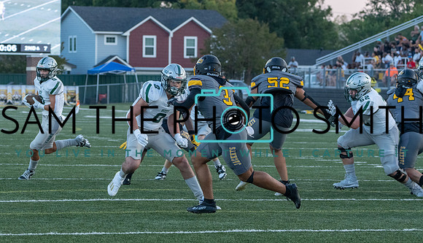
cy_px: 106
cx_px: 145
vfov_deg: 6.9
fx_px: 2028
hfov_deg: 11.9
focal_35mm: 180
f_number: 5.6
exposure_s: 1/1000
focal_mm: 126
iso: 2500
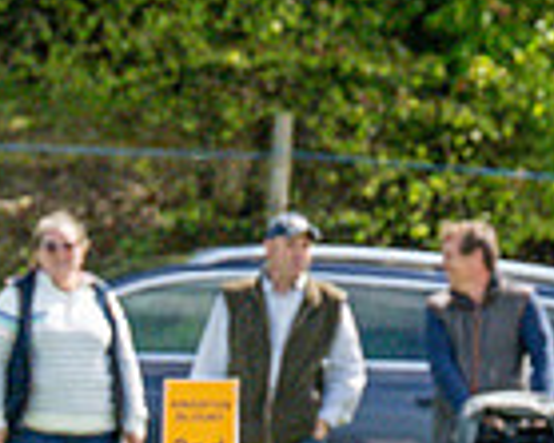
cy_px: 757
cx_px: -486
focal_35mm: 780
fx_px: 12780
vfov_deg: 2.0
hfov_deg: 2.5
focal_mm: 86
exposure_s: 1/3200
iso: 400
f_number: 4
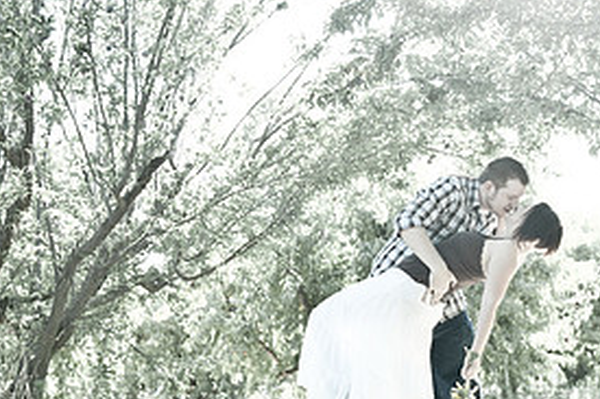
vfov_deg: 23.0
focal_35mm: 59
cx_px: 251
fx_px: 983
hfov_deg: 33.9
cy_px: 214
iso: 200
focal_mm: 28
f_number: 2.8
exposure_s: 1/250
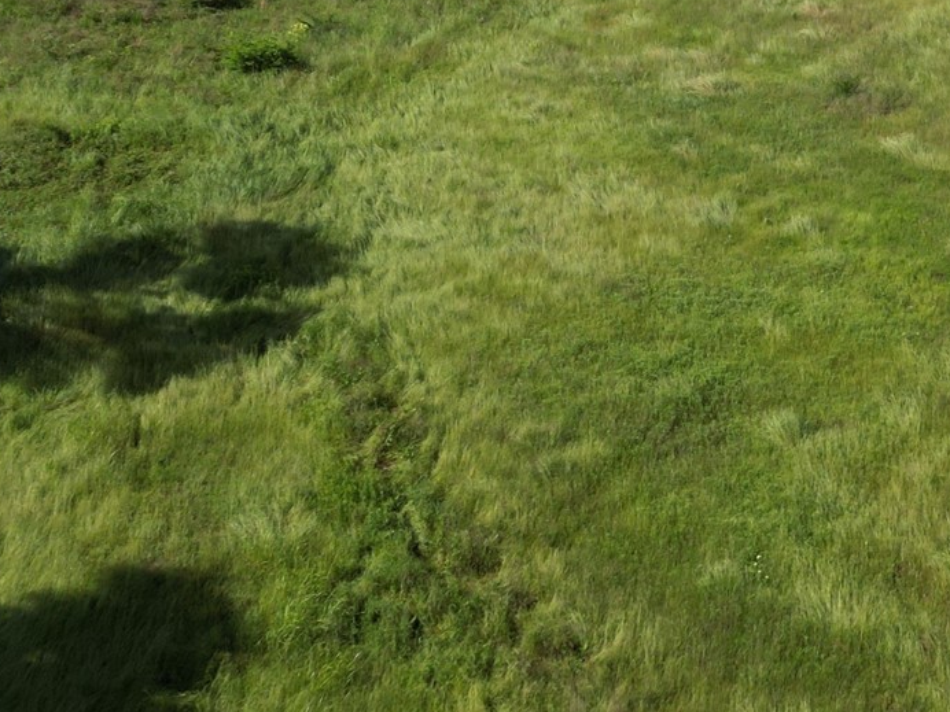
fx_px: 1949
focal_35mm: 71
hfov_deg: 27.3
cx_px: 616
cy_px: -210
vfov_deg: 19.2
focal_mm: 6.72
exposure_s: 1/3200
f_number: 1.7
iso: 100
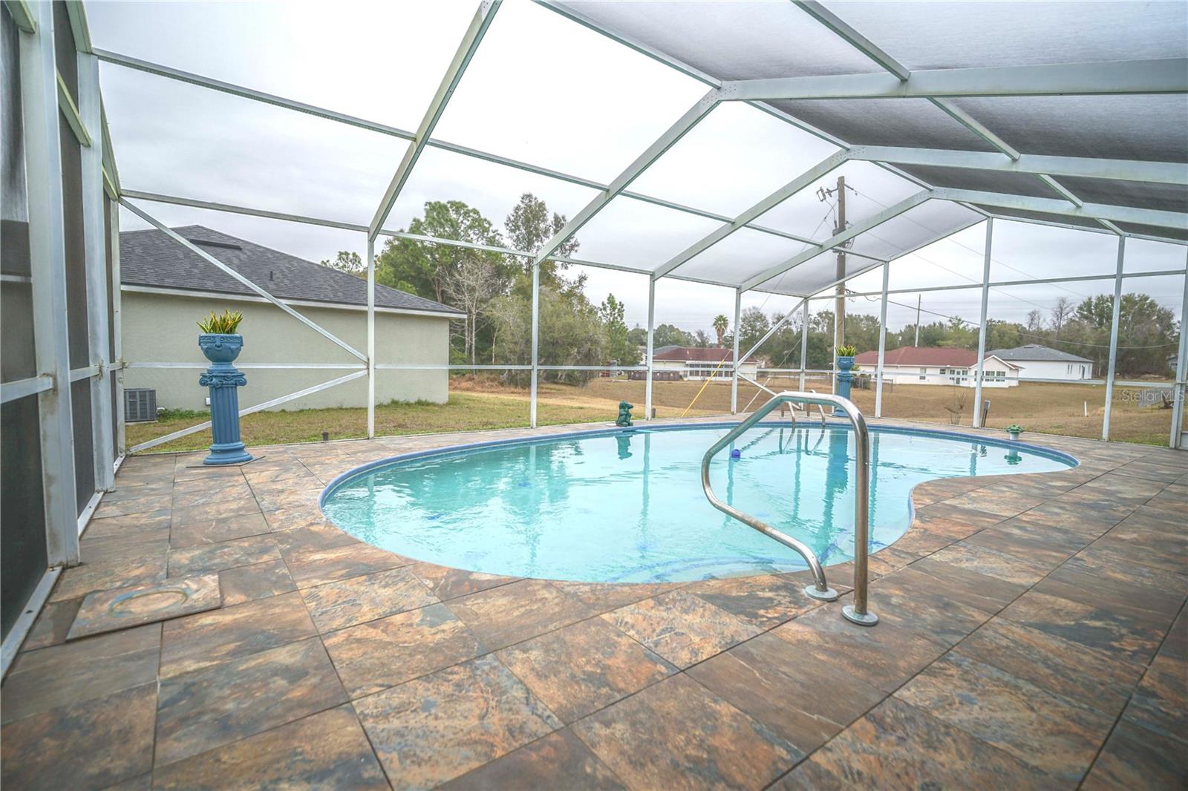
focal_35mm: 16
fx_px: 528
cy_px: 396
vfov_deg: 73.7
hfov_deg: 96.7
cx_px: 594
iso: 100
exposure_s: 1/1000
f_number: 2.8
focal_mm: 16
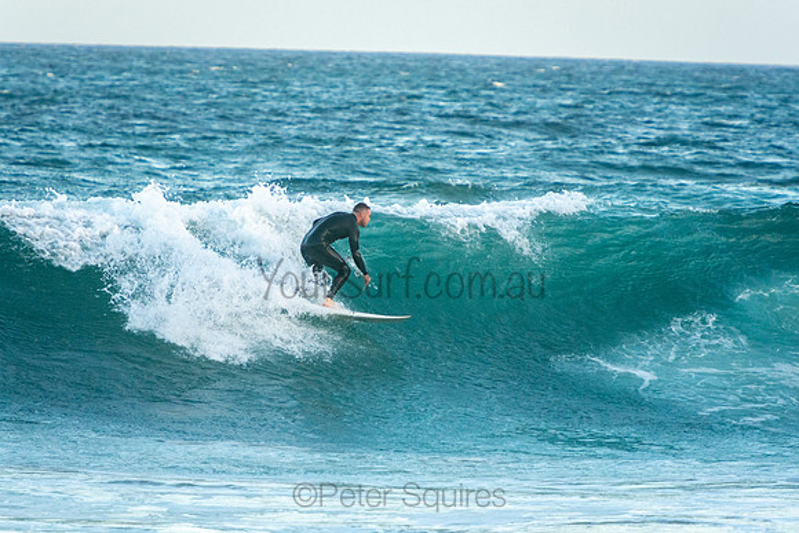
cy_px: 266
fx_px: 10840
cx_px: 400
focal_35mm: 488
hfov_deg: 4.2
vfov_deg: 2.8
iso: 1000
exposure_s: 1/800
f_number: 5.6
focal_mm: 320
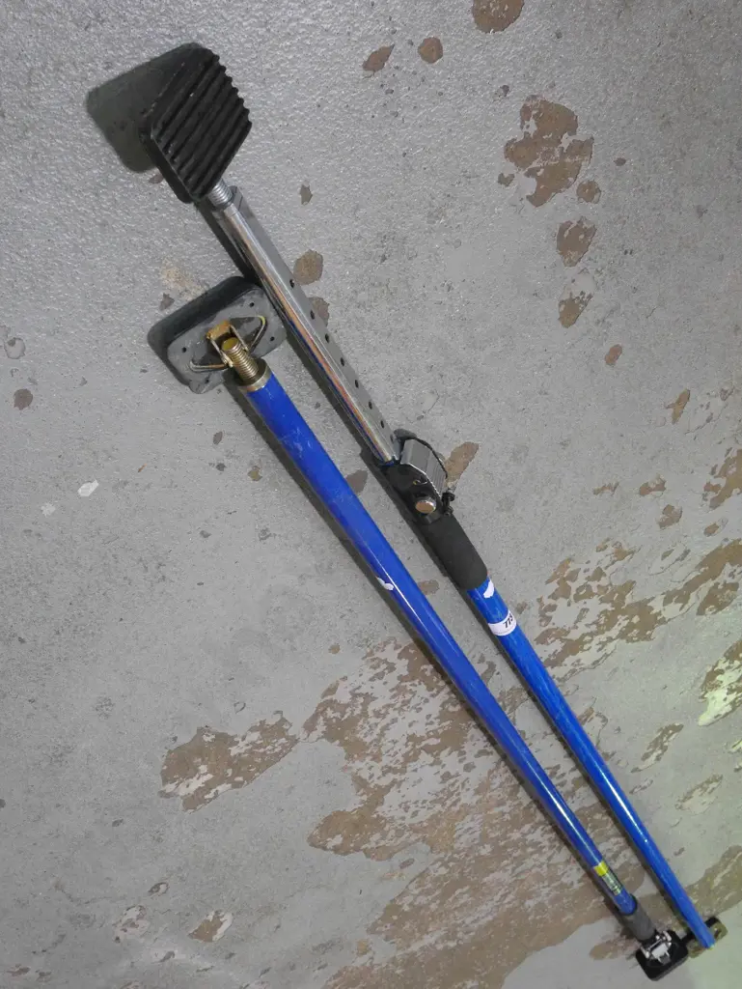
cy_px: 494
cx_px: 371
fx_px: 1085
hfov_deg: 37.8
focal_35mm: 38
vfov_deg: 49.0
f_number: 4.3
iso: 3200
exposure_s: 1/60
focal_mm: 19
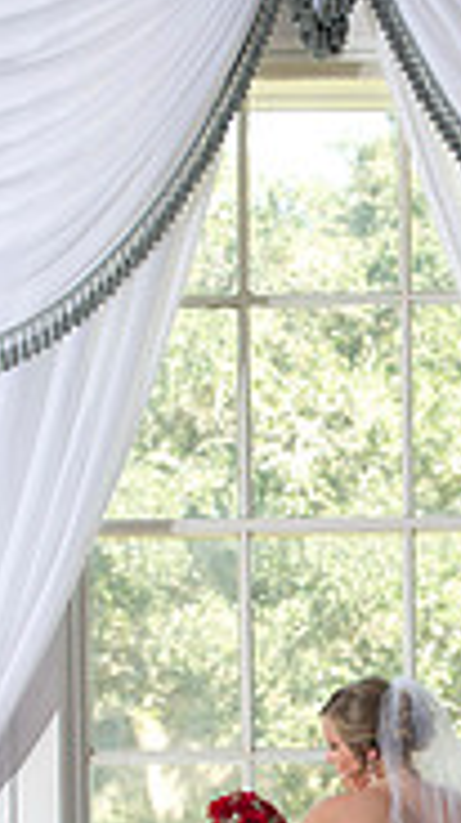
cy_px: 698
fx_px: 4580
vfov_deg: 10.2
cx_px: 410
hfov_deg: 5.8
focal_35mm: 210
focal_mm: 82
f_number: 4
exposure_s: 1/125
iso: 400
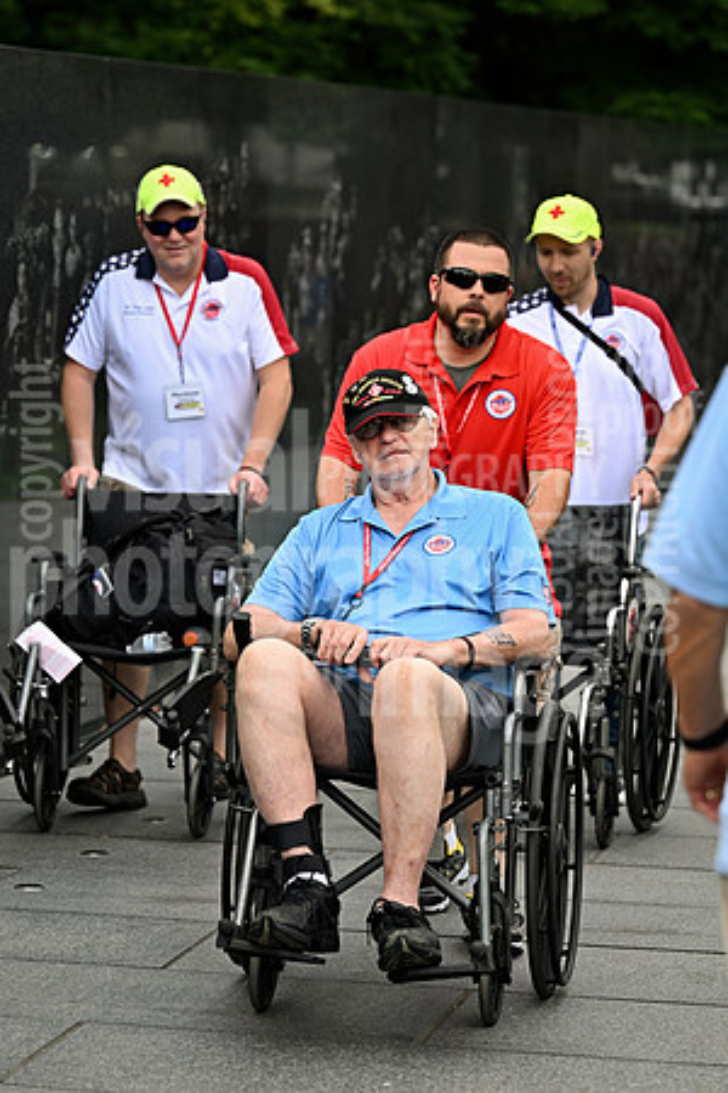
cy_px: 546
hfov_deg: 11.1
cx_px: 364
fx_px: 3731
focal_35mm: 123
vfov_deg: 16.7
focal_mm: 82
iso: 64
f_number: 2.8
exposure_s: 1/320
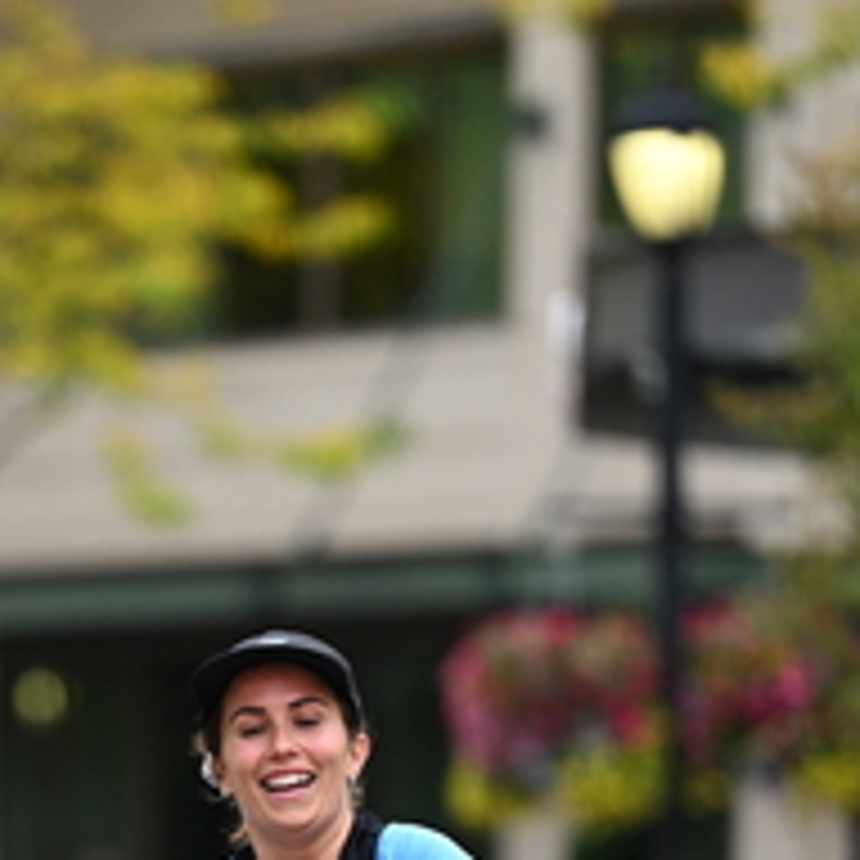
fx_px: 13773
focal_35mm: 490
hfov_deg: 3.6
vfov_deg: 3.6
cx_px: 119
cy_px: 932
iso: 640
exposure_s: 1/2000
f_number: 2.8
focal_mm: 200
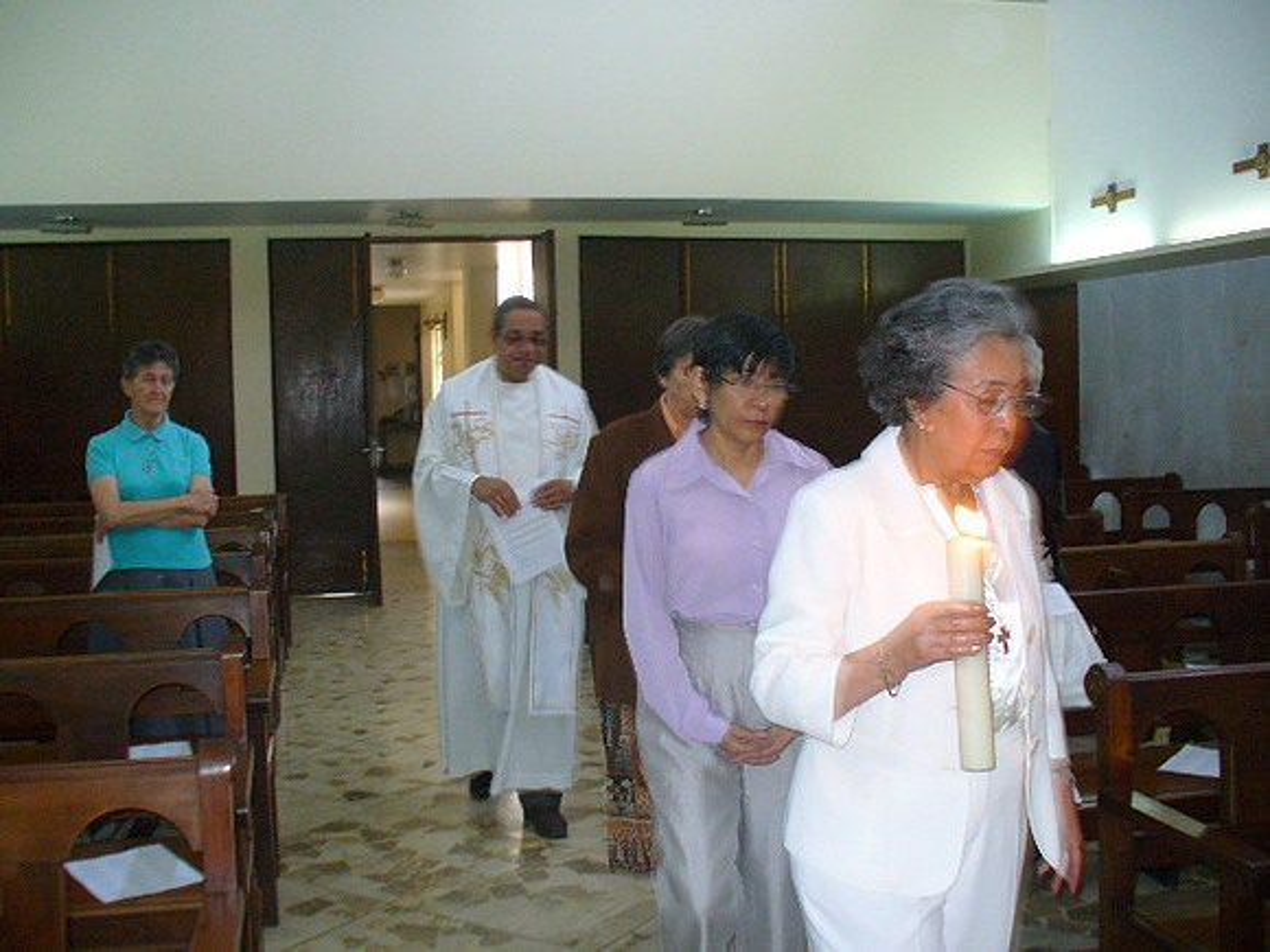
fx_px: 1357
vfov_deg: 38.7
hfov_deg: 50.1
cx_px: 635
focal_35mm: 37
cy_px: 476
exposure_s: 1/8
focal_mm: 6.1
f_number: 2.8
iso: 100
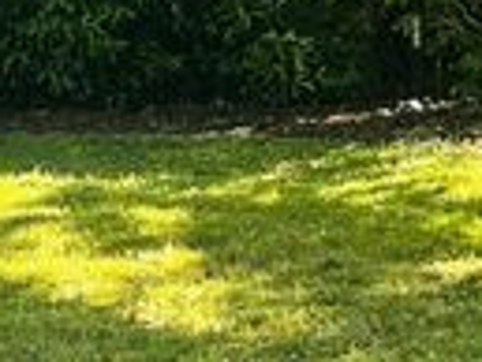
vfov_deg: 14.0
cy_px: -308
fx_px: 1296
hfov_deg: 20.1
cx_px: -56
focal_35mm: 93
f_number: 1.78
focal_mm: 6.86
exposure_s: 1/699
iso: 80
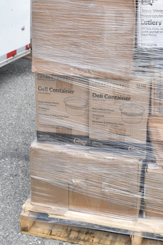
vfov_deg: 30.2
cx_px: 147
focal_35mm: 65
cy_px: 45
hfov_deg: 20.5
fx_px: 441
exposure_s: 1/200
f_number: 7.1
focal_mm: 23
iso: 200
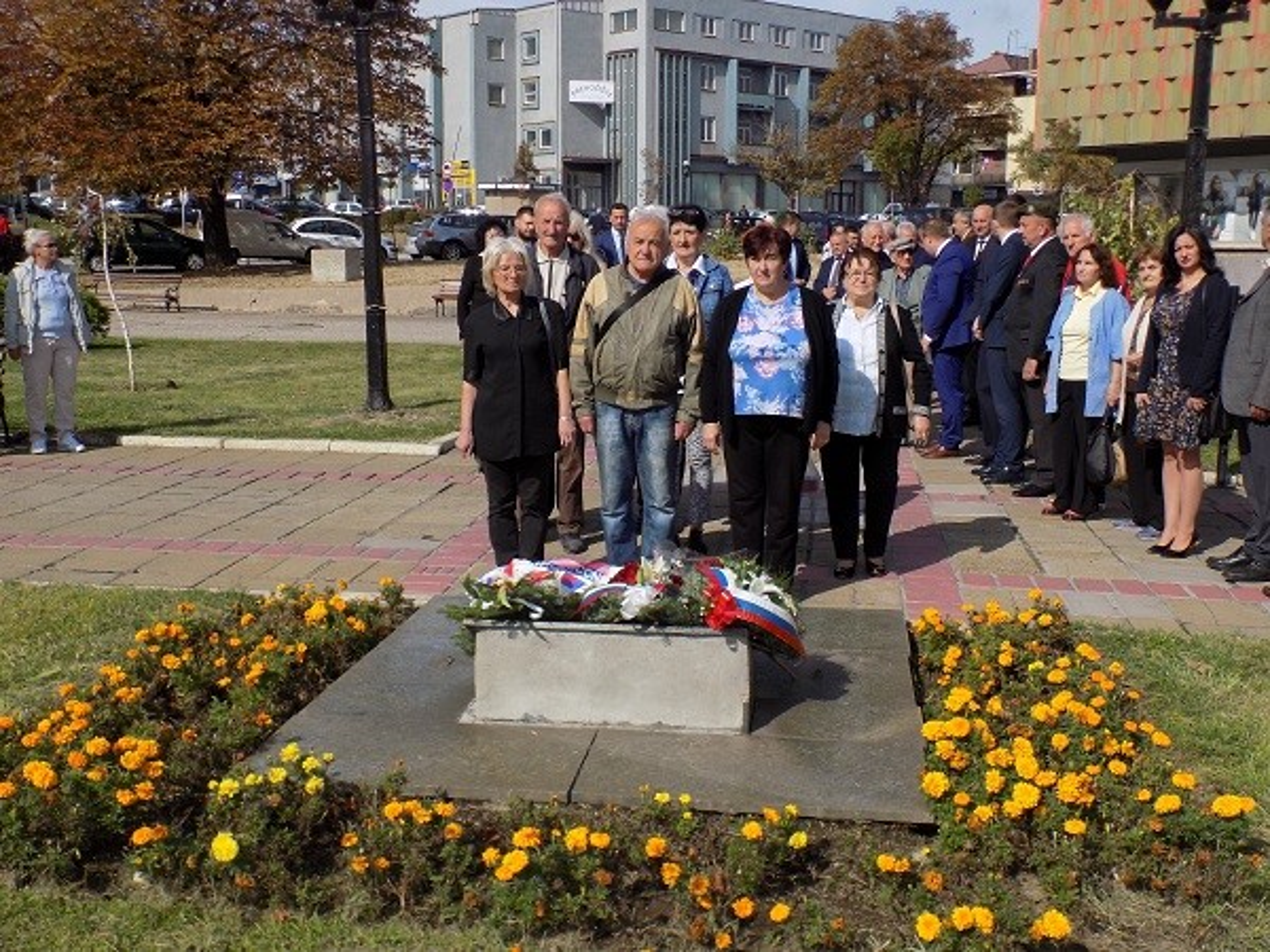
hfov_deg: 50.1
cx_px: 635
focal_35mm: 37
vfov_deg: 38.7
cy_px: 476
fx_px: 1357
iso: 80
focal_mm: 6.6
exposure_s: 1/1000
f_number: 3.5
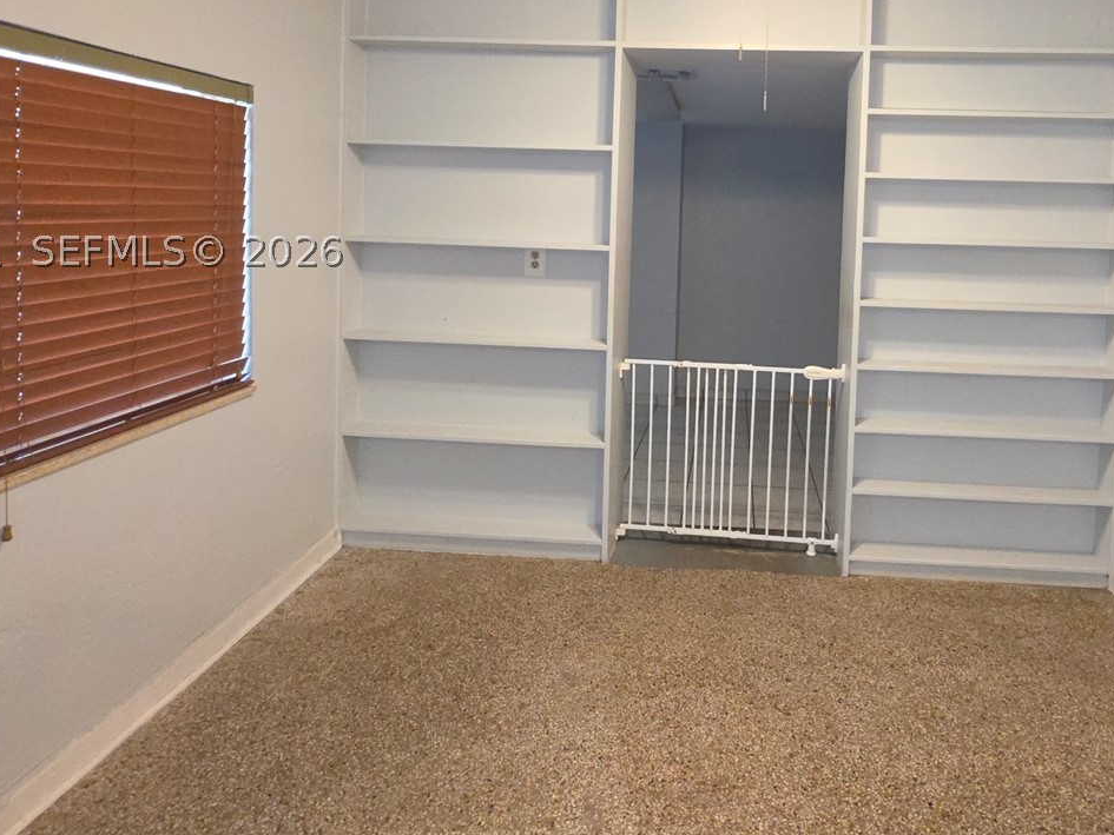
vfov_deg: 59.1
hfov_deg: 74.9
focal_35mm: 22
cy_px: 251
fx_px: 708
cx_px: 704
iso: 250
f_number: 1.9
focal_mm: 2.2
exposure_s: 1/60
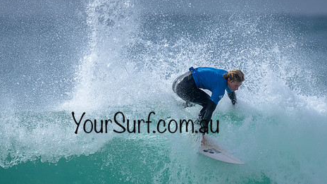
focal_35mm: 1048
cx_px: 144
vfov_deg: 1.2
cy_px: 117
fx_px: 9087
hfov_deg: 2.1
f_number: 6.3
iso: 250
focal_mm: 800
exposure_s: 1/2000
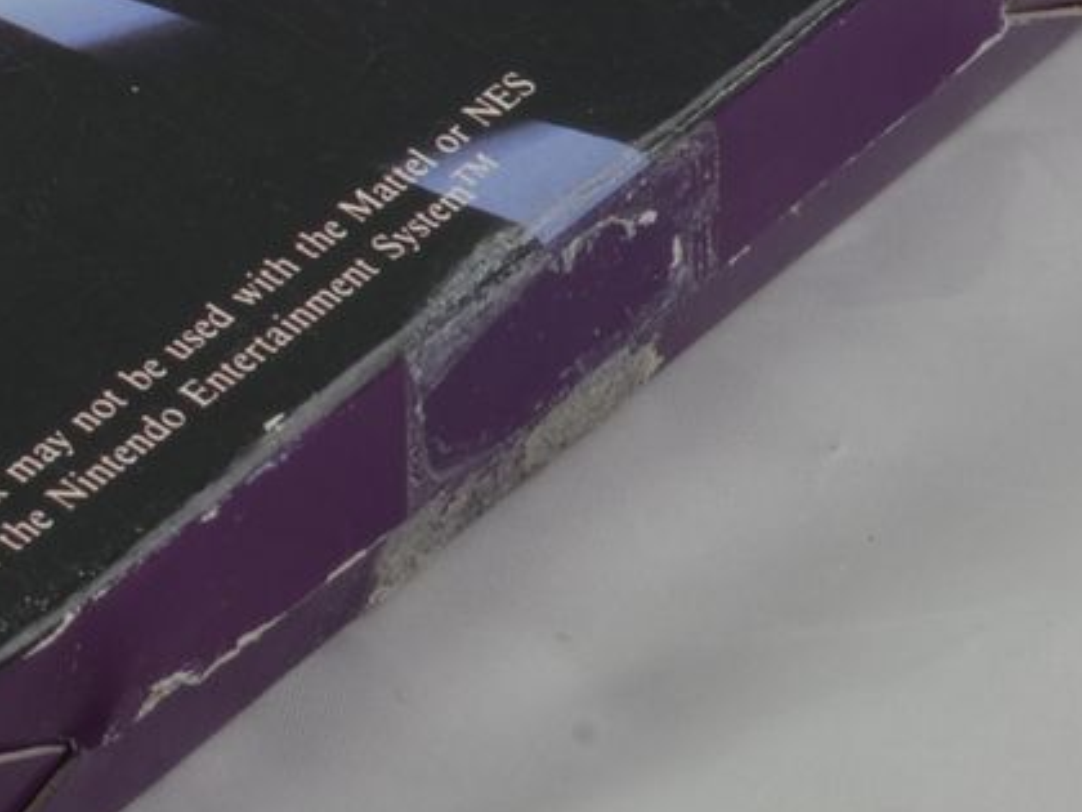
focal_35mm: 247
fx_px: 7721
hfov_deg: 7.9
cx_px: -551
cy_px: -347
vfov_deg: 6.0
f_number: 20
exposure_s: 1/2
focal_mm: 40
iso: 100
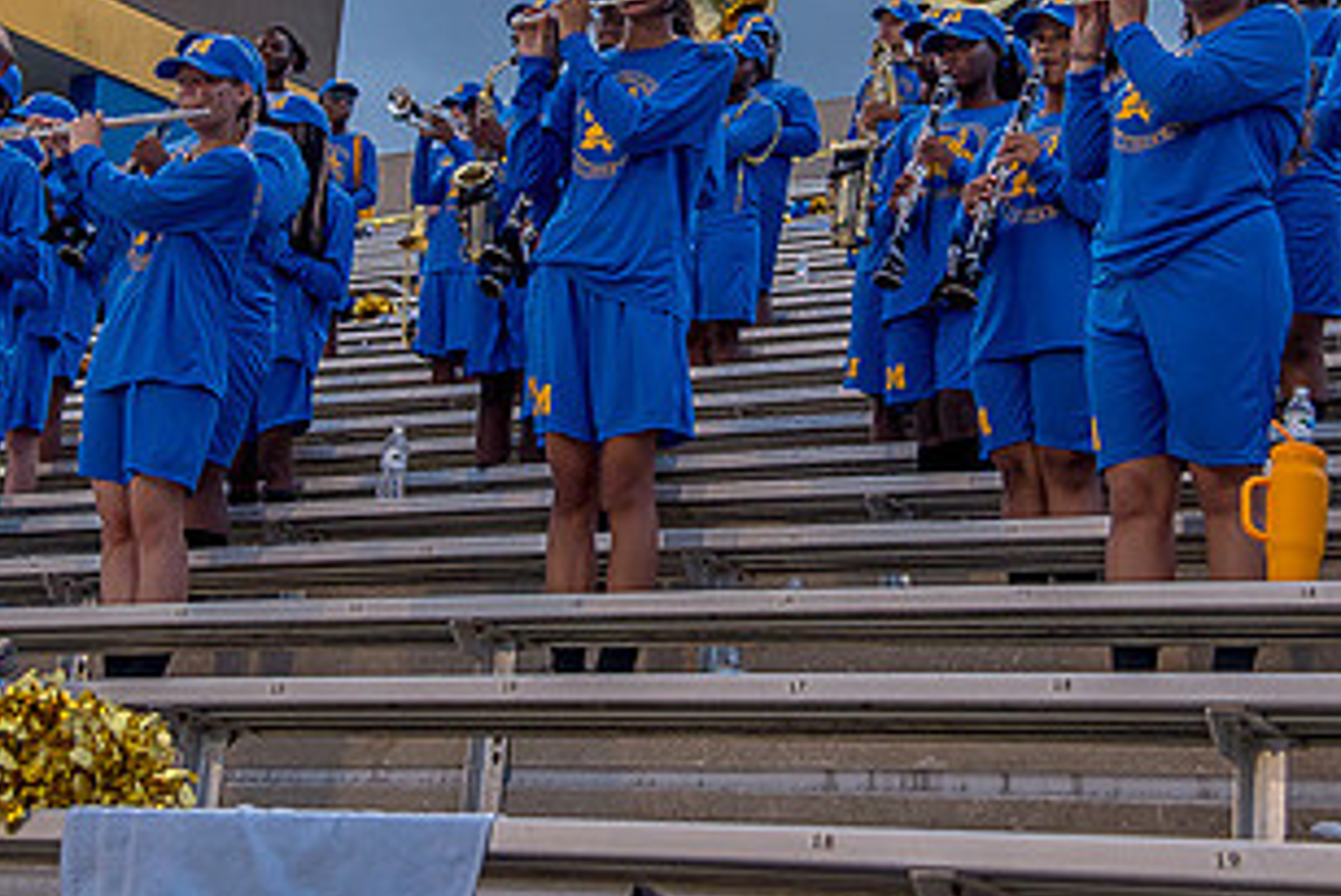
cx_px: 660
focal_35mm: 83
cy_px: 166
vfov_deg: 16.3
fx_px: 3093
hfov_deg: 24.5
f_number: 4
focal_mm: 44
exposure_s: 1/250
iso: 1250
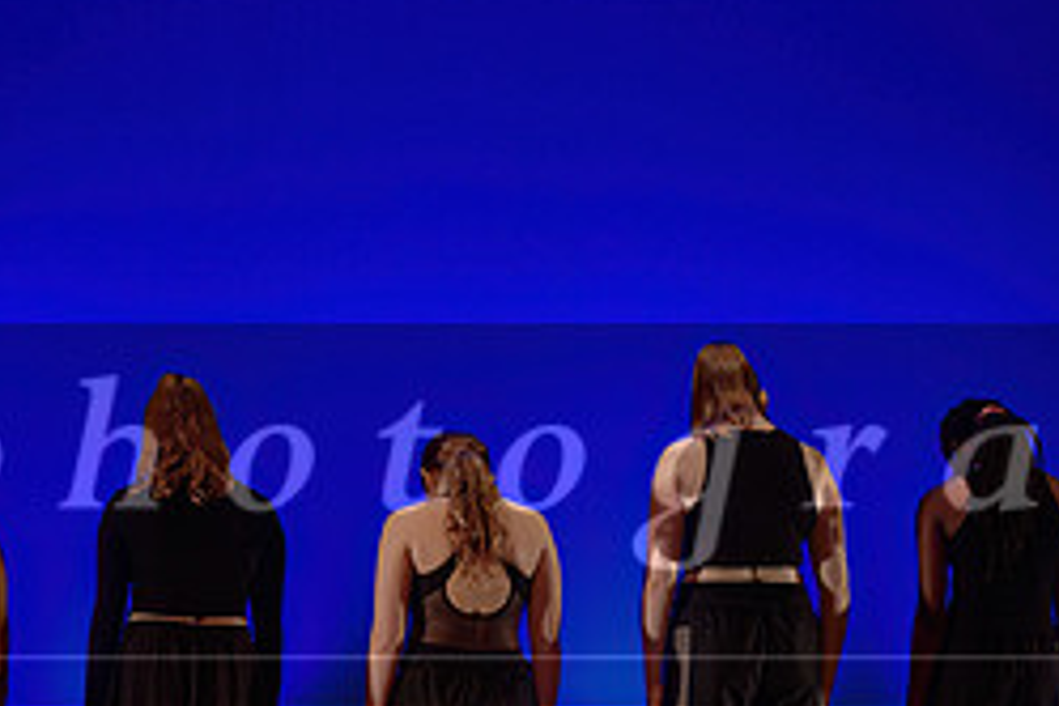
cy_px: 487
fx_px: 6177
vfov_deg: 6.5
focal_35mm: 210
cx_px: 651
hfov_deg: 9.8
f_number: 2.8
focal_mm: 90
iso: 1600
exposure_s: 1/200
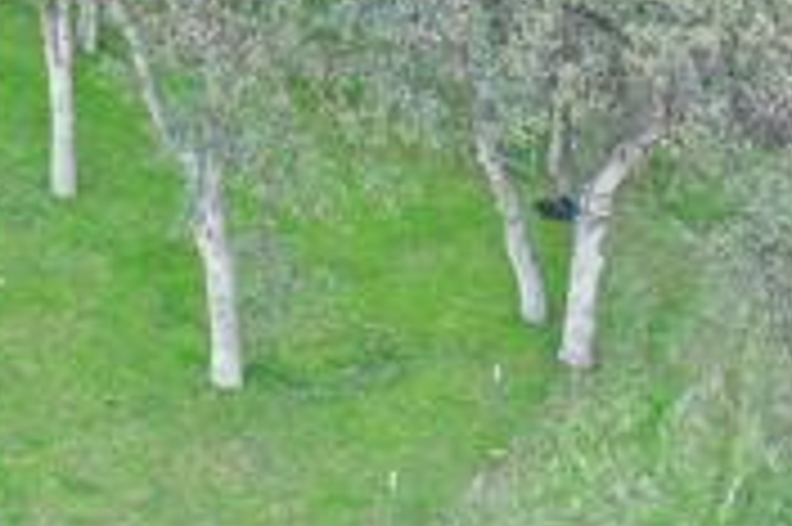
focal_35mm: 163
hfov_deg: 12.6
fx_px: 3583
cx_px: 652
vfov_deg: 8.1
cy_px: -474
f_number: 2.8
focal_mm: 10.26
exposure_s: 1/30
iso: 120
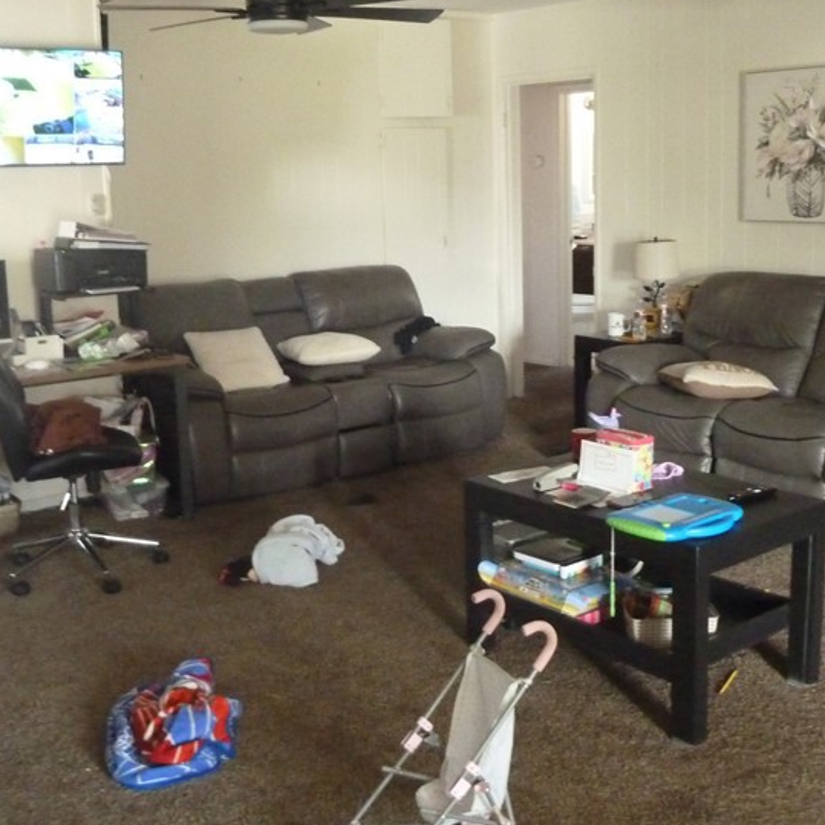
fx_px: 1132
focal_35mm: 42
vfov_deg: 39.9
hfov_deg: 40.0
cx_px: 412
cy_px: 346
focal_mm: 4.1
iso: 800
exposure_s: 1/15
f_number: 3.3
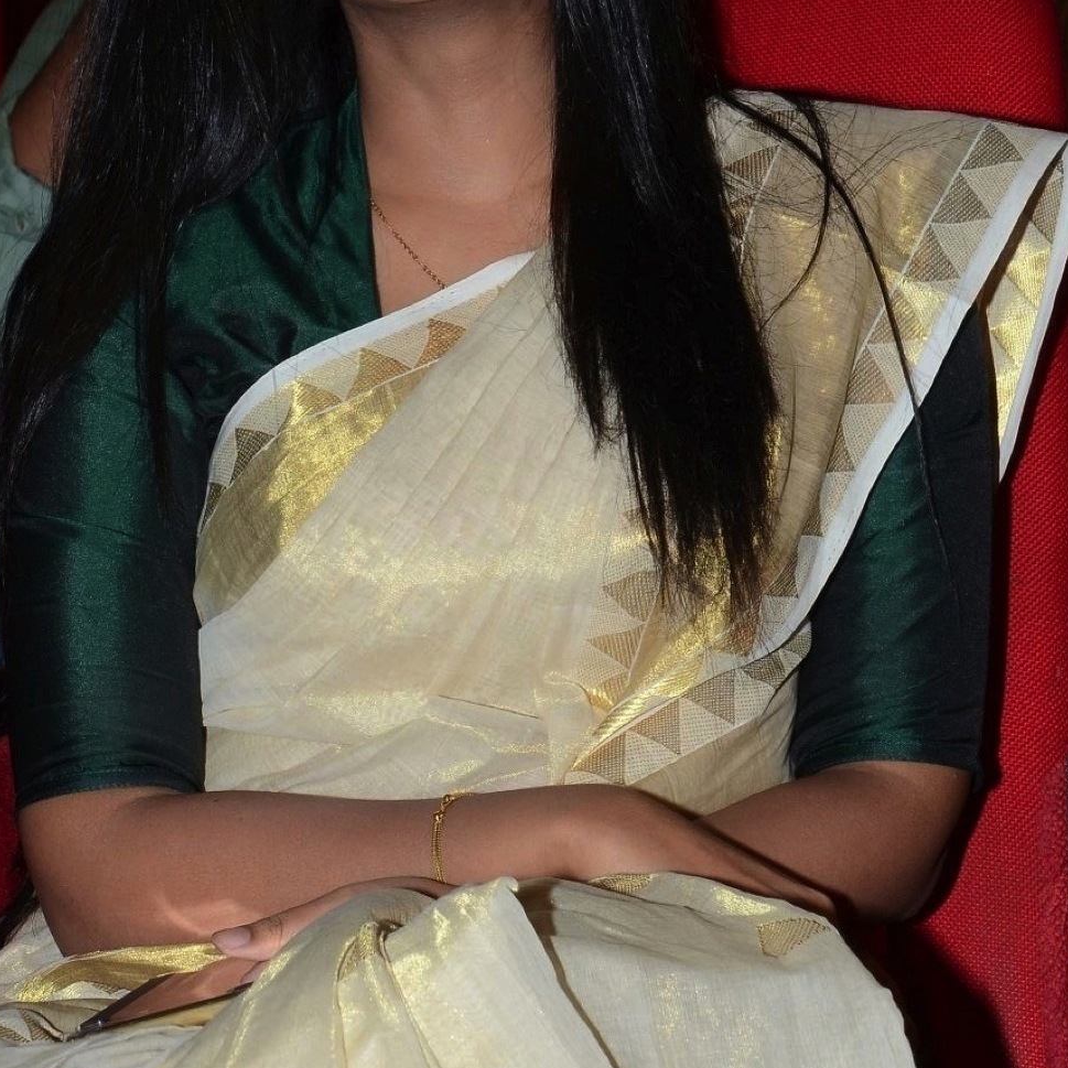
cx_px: 421
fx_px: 5480
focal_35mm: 157
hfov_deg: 11.1
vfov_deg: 11.1
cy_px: 381
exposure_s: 1/125
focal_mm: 66
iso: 500
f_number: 9
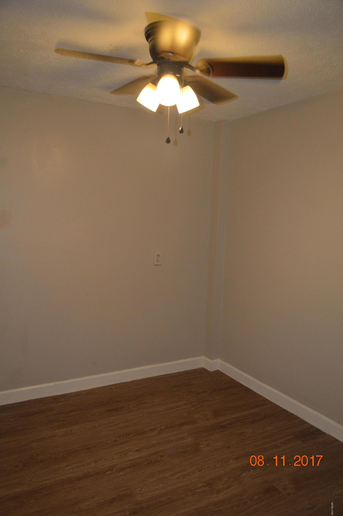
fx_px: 387
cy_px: 258
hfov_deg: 47.8
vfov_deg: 67.4
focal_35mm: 27
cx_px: 172
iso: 1100
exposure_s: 1/60
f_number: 3.5
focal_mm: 18
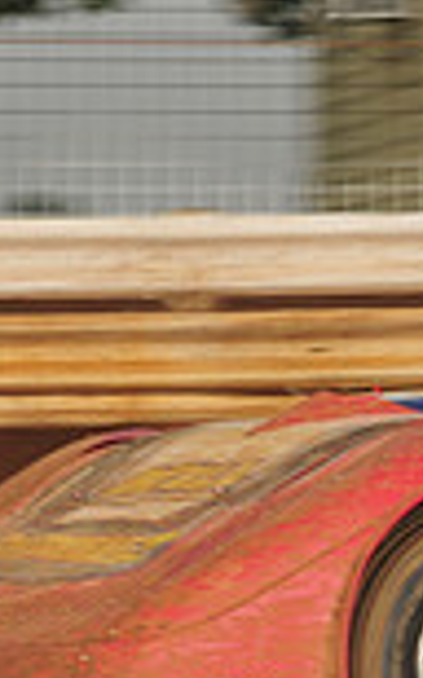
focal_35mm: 331
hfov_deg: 3.9
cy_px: 453
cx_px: 815
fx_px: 6117
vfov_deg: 6.3
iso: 800
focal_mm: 86
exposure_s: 1/320
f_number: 7.1
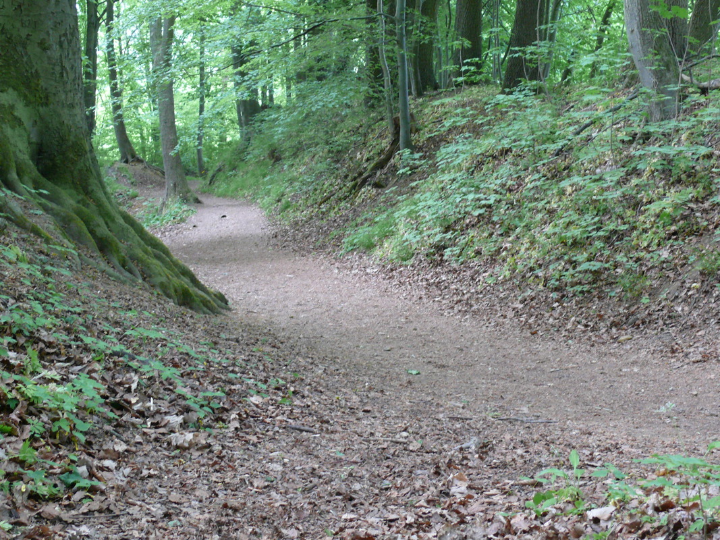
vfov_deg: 27.5
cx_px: 360
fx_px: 1102
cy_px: 270
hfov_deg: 36.2
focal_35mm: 53
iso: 200
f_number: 3.2
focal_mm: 9.9
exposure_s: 1/20
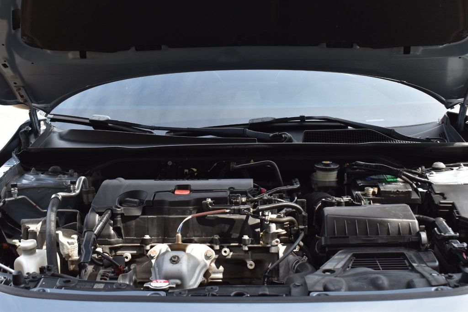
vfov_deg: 28.1
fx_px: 624
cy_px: 156
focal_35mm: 48
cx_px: 234
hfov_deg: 41.1
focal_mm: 32
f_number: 10
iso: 400
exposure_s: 1/160
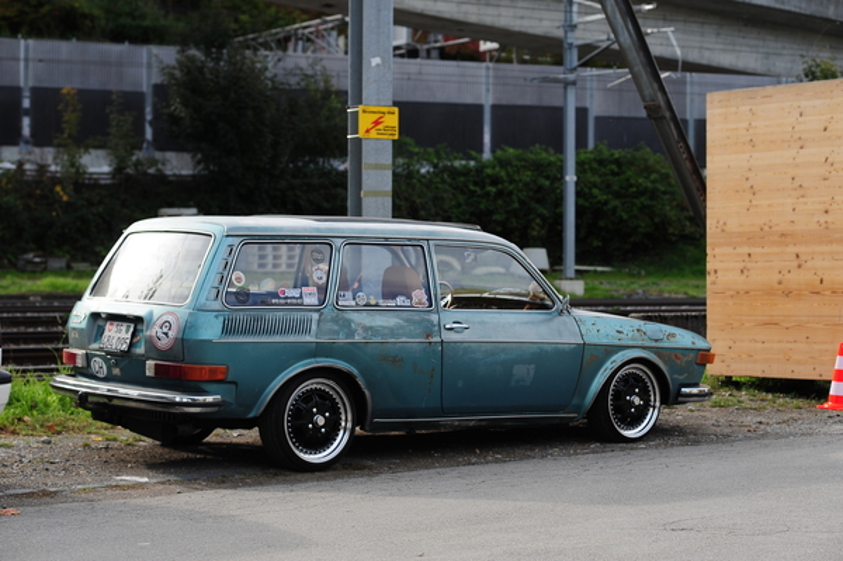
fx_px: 1989
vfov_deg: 16.0
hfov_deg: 23.9
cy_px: 280
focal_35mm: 85
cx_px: 422
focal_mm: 85
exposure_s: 1/400
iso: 200
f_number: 5.6
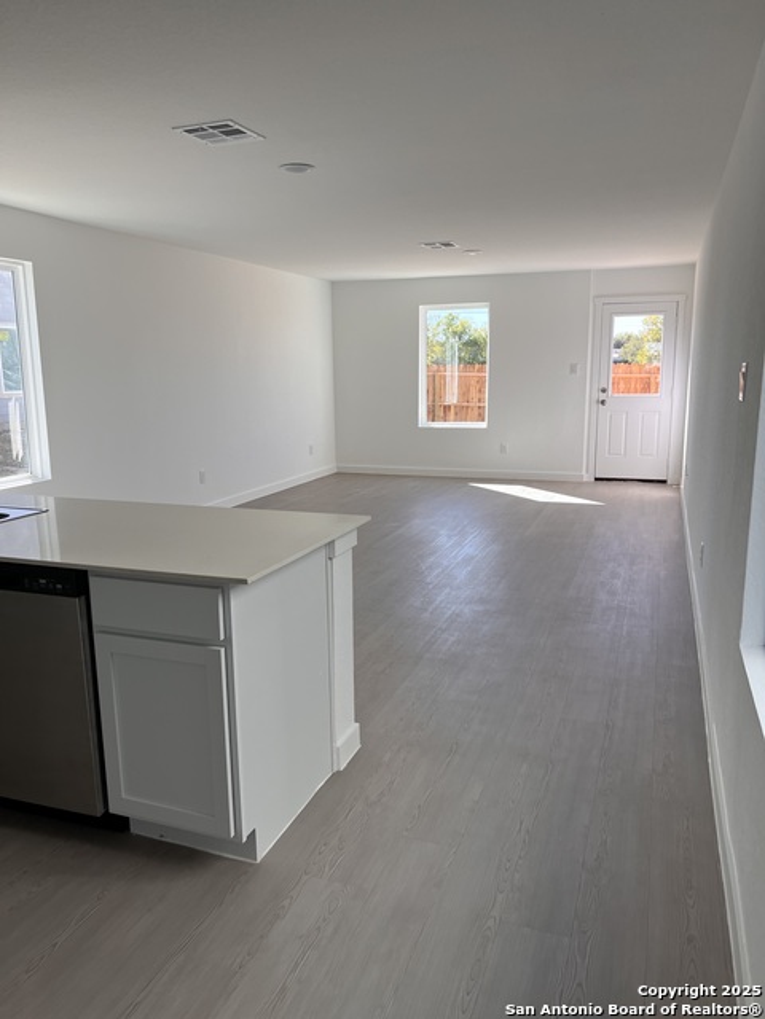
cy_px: 510
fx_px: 766
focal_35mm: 26
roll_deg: +0.2
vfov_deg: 67.3
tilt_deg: -9.6
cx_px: 382
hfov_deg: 53.1
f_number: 1.5
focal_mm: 5.7
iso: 50
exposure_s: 1/441
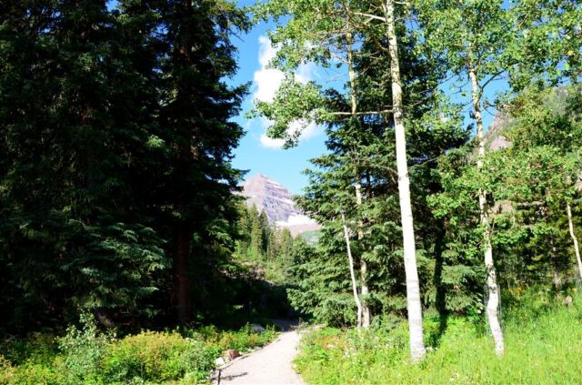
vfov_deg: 43.4
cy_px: 192
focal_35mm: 30
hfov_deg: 62.1
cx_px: 291
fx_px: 484
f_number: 11
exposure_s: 1/100
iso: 200
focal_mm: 20
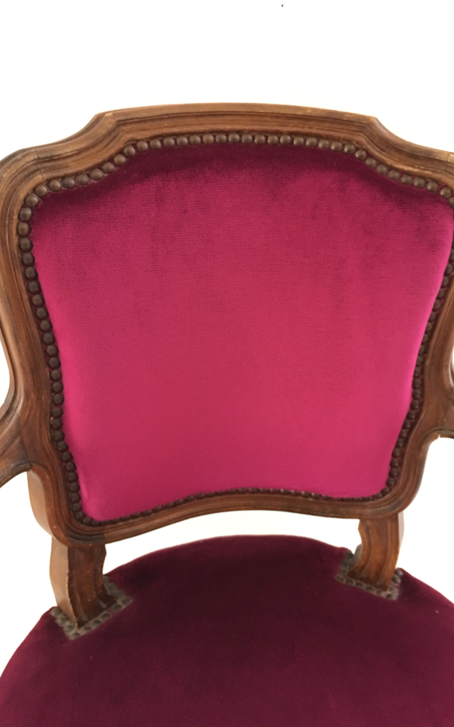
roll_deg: -3.8
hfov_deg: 40.6
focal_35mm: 31
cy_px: 363
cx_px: 225
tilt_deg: -30.8
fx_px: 614
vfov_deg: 61.2
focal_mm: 4.15
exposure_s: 1/8
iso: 125
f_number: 2.2
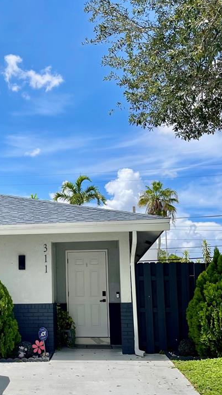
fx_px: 481
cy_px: 242
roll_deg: +1.1
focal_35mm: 46
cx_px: 41
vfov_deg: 44.3
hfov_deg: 25.5
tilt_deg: +7.6
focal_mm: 5.1
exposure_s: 1/5917
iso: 32
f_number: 1.6
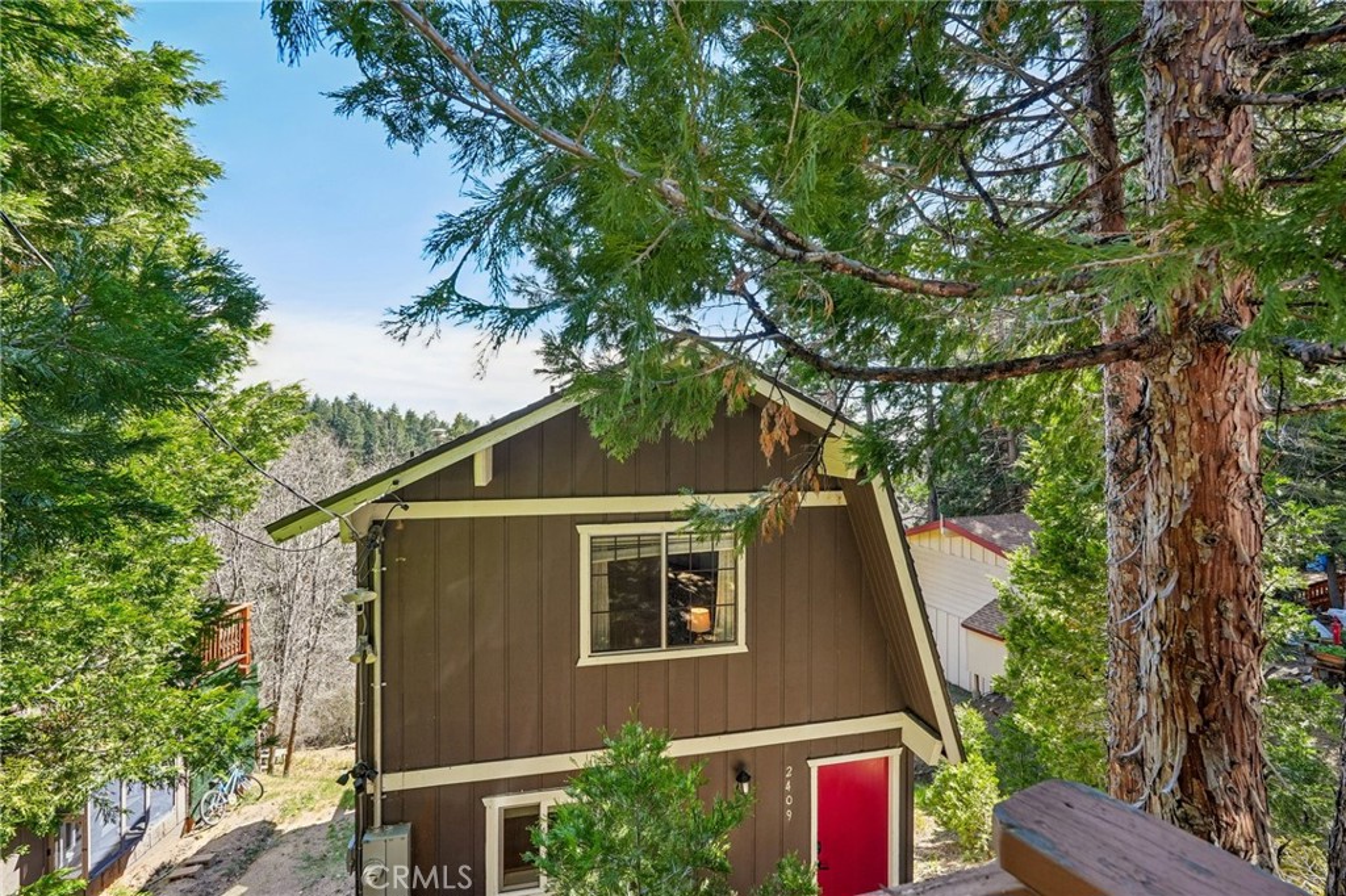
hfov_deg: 96.8
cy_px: 448
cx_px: 673
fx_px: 598
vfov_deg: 73.7
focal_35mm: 16
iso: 400
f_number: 8
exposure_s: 1/90
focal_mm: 16
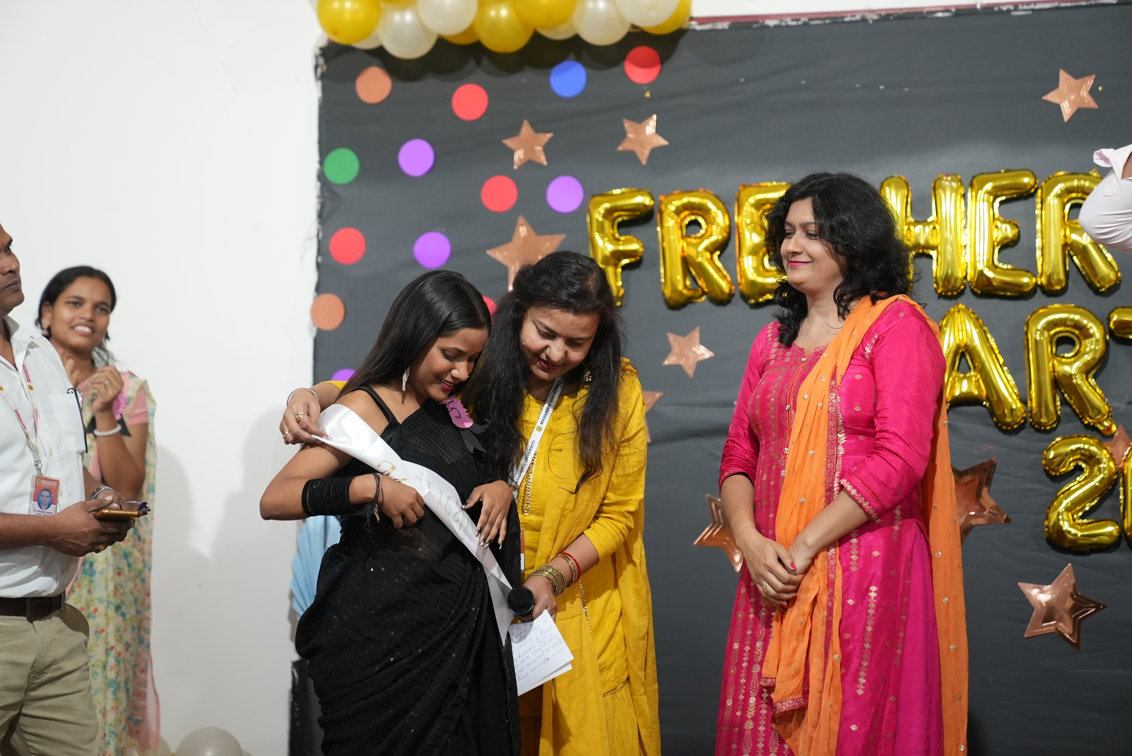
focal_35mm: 70
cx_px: 566
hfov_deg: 28.8
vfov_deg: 19.5
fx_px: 2202
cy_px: 378
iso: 3200
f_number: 2.8
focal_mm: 70
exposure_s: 1/250
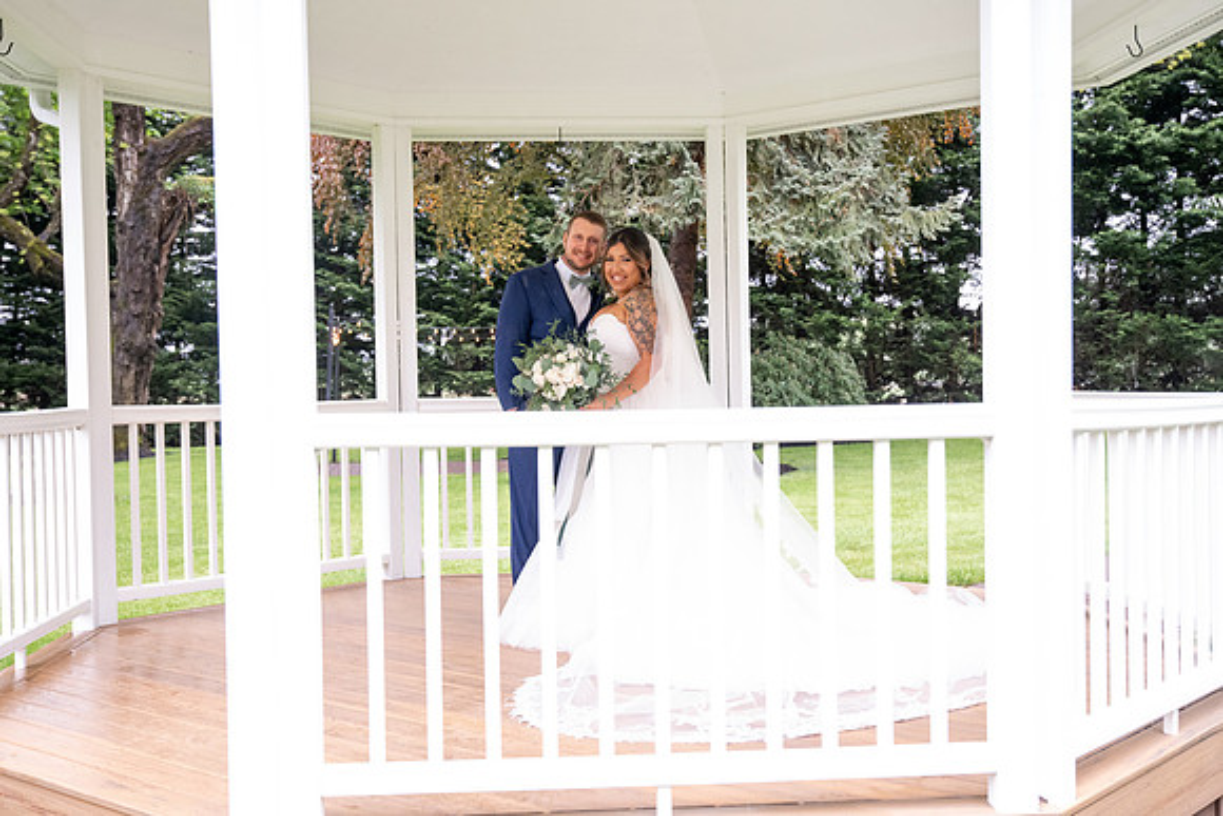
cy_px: 408
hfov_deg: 46.4
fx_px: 1427
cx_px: 612
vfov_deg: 31.9
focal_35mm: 42
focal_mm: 42
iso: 2500
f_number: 4
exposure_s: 1/320
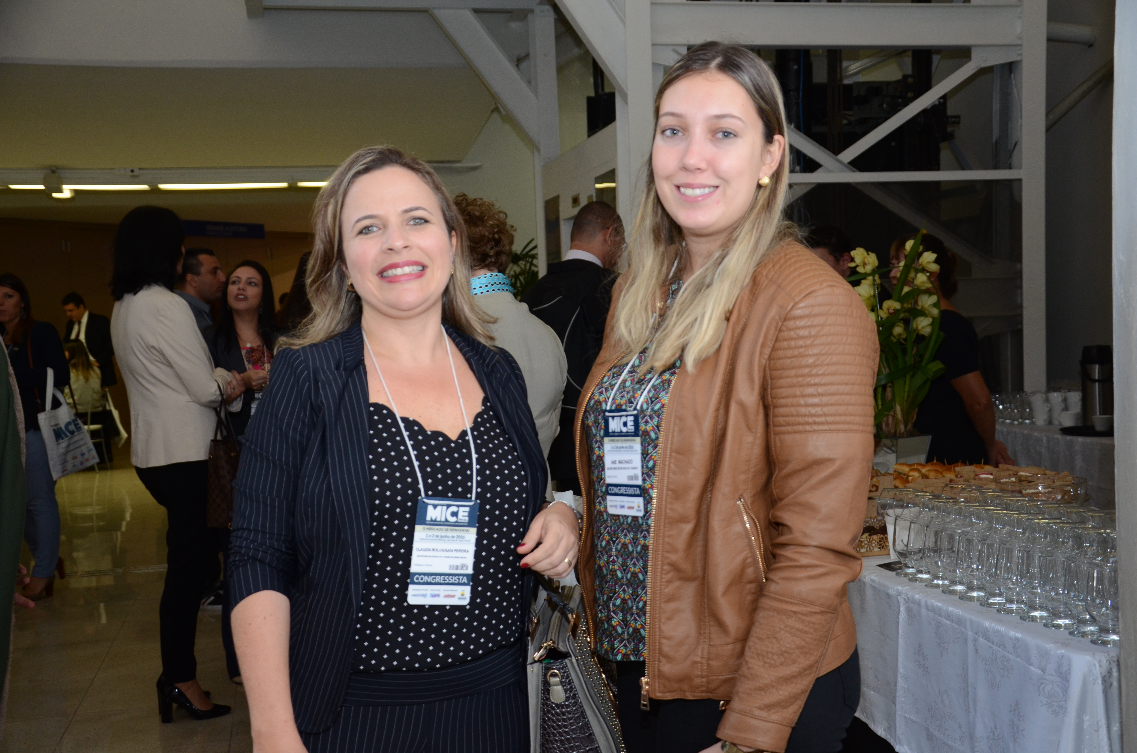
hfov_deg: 43.7
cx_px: 568
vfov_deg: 29.7
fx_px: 1418
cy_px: 376
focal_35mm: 45
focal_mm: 30
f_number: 4.2
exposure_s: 1/100
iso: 800
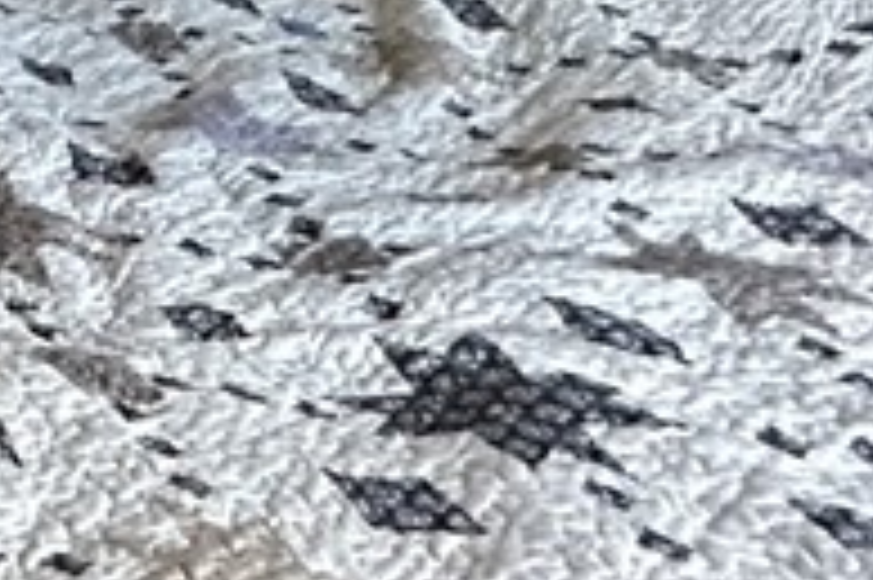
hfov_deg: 16.6
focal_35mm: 77
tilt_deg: -5.6
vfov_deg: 15.3
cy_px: -463
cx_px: -1040
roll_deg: -0.9
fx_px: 1866
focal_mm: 2.22
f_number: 2.2
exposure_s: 1/60
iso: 500
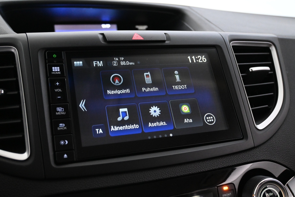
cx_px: 148
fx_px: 307
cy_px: 98
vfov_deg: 35.5
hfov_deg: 51.3
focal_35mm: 38
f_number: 4.2
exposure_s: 1/40
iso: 4500
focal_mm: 25
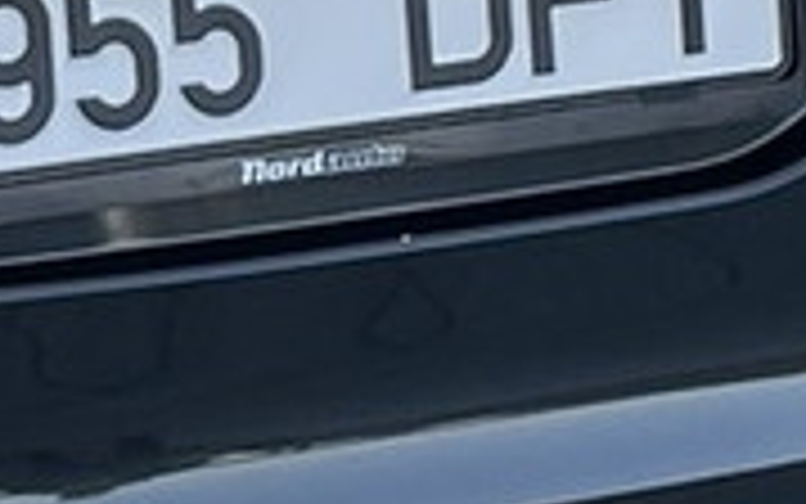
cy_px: -500
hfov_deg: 8.4
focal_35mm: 246
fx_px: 5405
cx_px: -180
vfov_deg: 5.2
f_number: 1.6
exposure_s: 1/121
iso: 40
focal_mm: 4.2
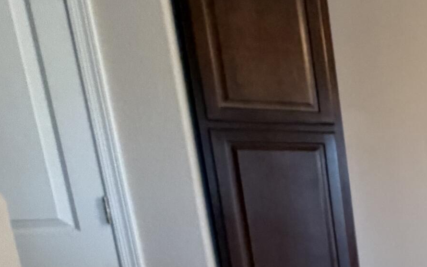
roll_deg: +2.4
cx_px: 695
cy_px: 299
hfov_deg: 25.3
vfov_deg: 24.0
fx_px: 582
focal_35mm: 50
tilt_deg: -11.3
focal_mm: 2.22
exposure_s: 1/60
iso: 400
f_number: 2.2
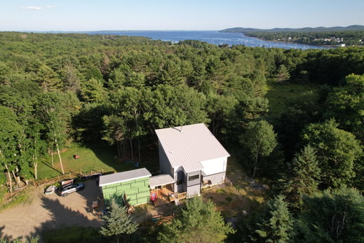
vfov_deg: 57.2
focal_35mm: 22
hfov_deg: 78.6
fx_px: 222
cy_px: 122
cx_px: 182
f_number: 2.8
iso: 100
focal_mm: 8.38
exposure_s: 1/30
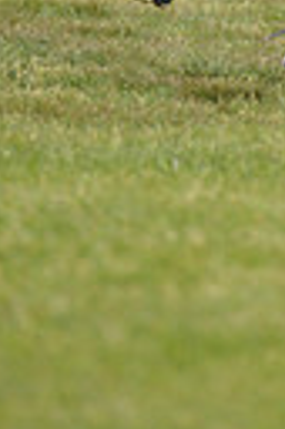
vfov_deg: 1.1
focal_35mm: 1808
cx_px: 342
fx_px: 21527
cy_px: -352
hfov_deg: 0.8
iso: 800
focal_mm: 400
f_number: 4
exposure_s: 1/1600
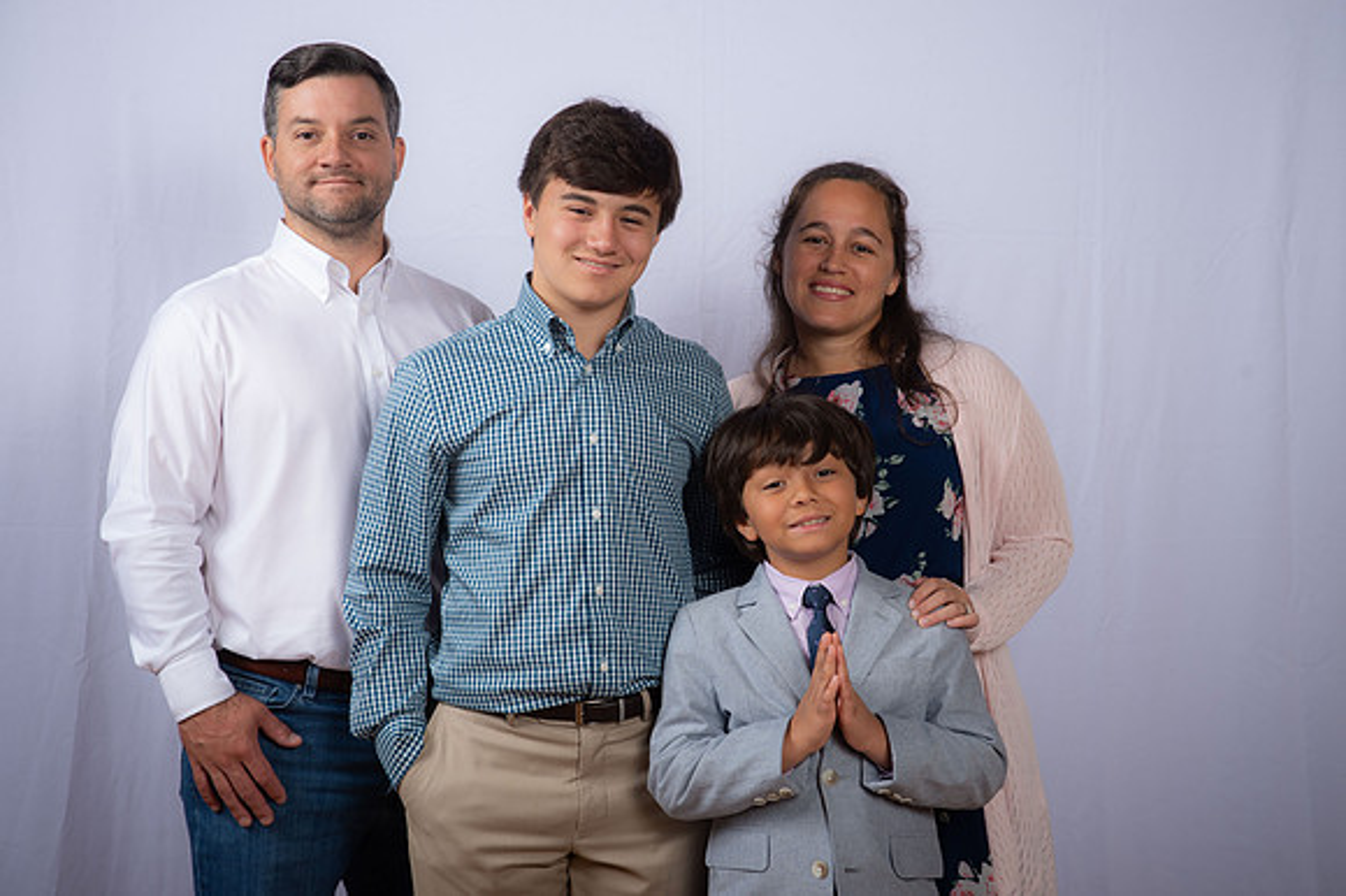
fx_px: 2616
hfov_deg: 28.9
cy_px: 448
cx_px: 673
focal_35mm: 70
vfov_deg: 19.4
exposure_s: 1/160
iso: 250
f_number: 8
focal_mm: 70
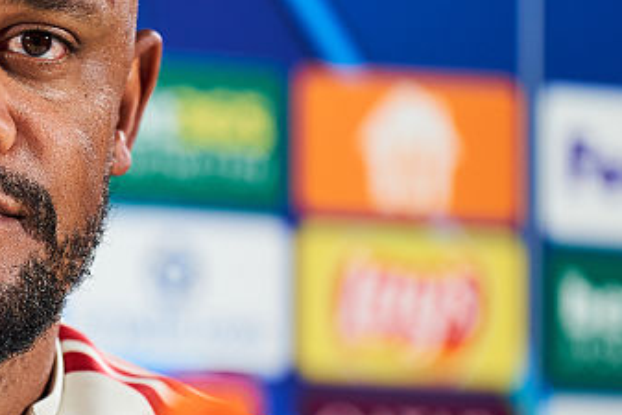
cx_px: -185
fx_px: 10492
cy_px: 303
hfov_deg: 3.4
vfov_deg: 2.3
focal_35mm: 607
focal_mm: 200
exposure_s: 1/200
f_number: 2.8
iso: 500
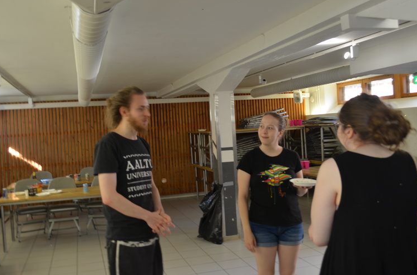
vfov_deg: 34.9
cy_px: 130
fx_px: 439
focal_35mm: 38
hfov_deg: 50.8
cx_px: 212
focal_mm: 24
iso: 125
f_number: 5.6
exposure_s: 1/6
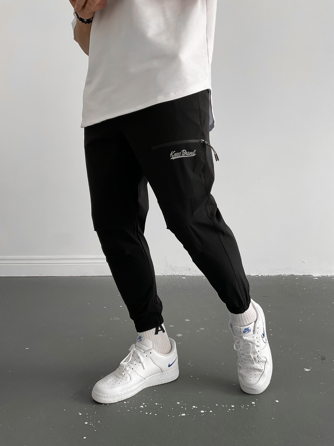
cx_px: 167
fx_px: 373
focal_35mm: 29
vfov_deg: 61.7
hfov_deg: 48.2
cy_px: 223
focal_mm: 3
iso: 64
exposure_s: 1/80
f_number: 1.8
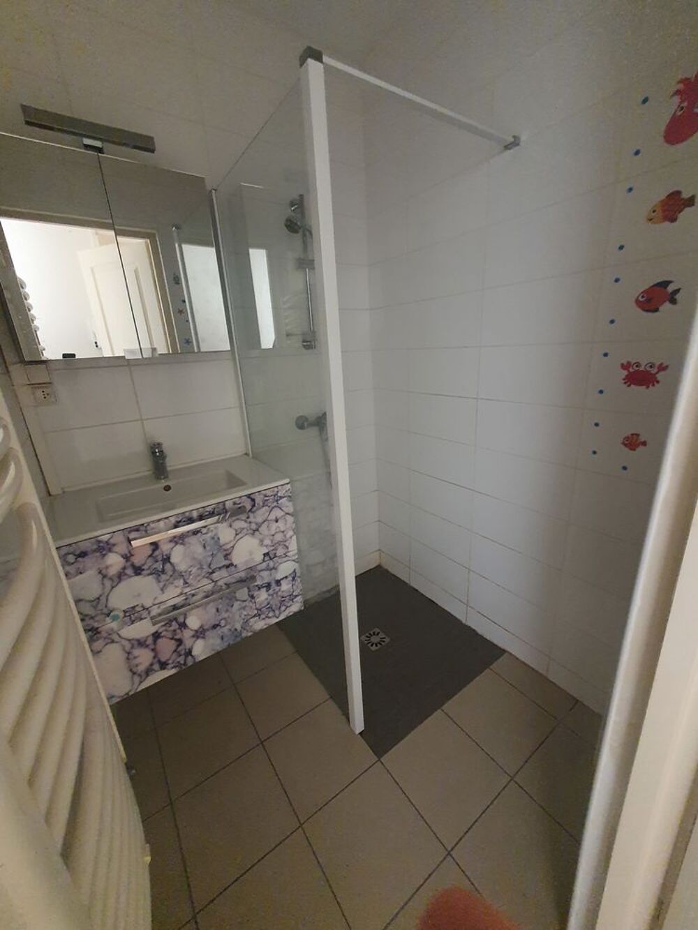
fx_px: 349
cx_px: 349
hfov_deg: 89.9
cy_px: 465
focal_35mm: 13
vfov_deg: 106.2
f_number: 2.2
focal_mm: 1.8
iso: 640
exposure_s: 1/17
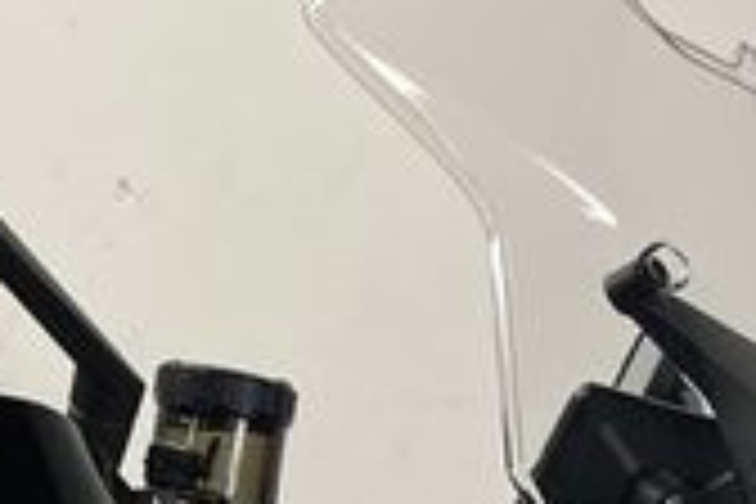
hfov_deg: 19.4
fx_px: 2163
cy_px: 747
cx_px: 724
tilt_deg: -11.0
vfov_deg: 12.6
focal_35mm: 103
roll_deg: -1.1
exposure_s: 1/100
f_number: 1.6
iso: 125
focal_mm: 5.1
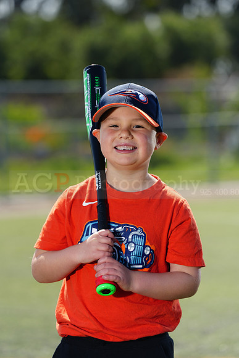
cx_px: 120
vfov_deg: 10.3
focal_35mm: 200
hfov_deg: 6.9
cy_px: 179
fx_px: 1990
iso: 50
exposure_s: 1/250
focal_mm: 200
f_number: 5
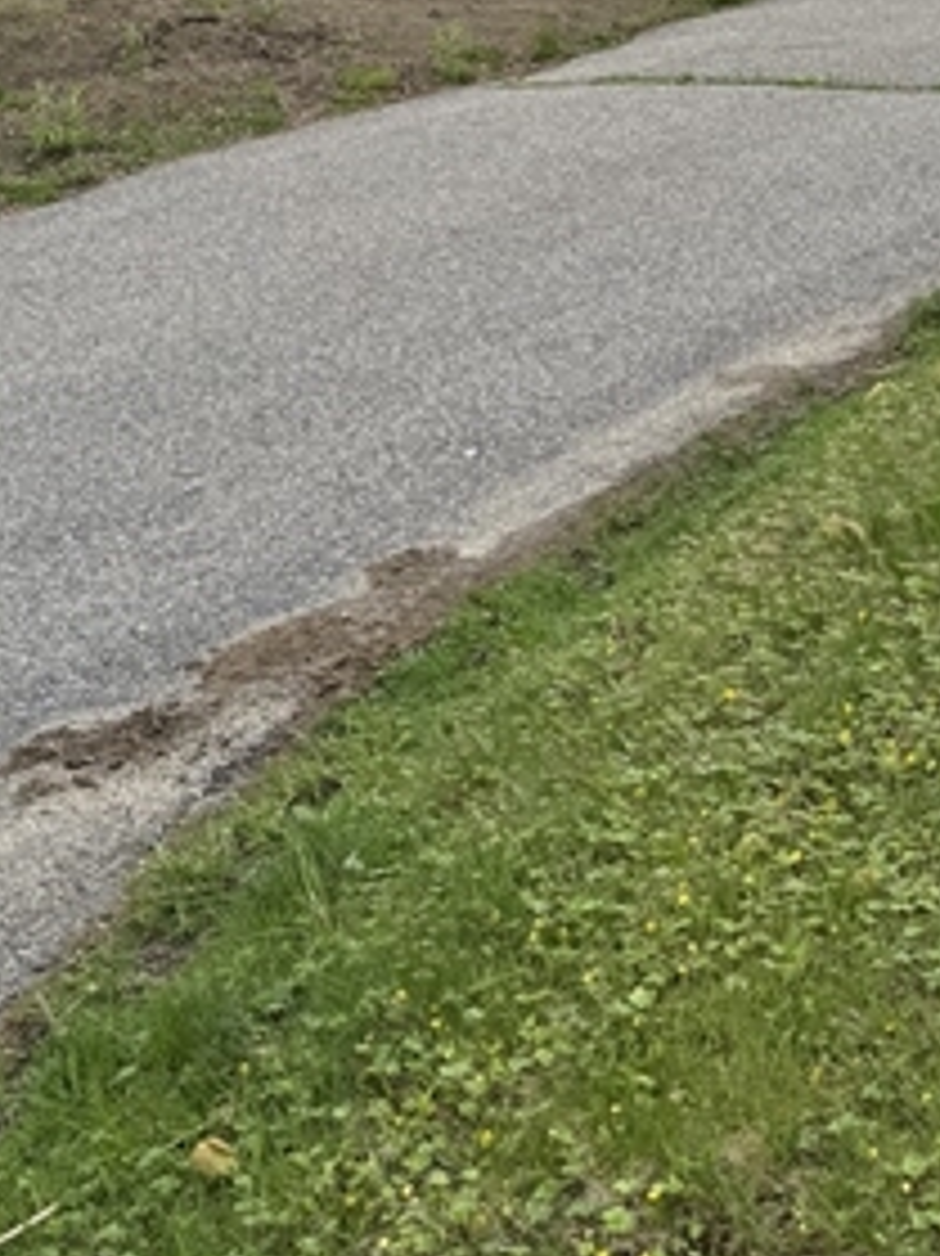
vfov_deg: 26.6
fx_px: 2391
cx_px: 643
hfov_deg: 22.1
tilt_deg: +4.3
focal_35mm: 66
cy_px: -194
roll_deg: +0.9
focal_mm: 6.76
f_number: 1.78
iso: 80
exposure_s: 1/2604
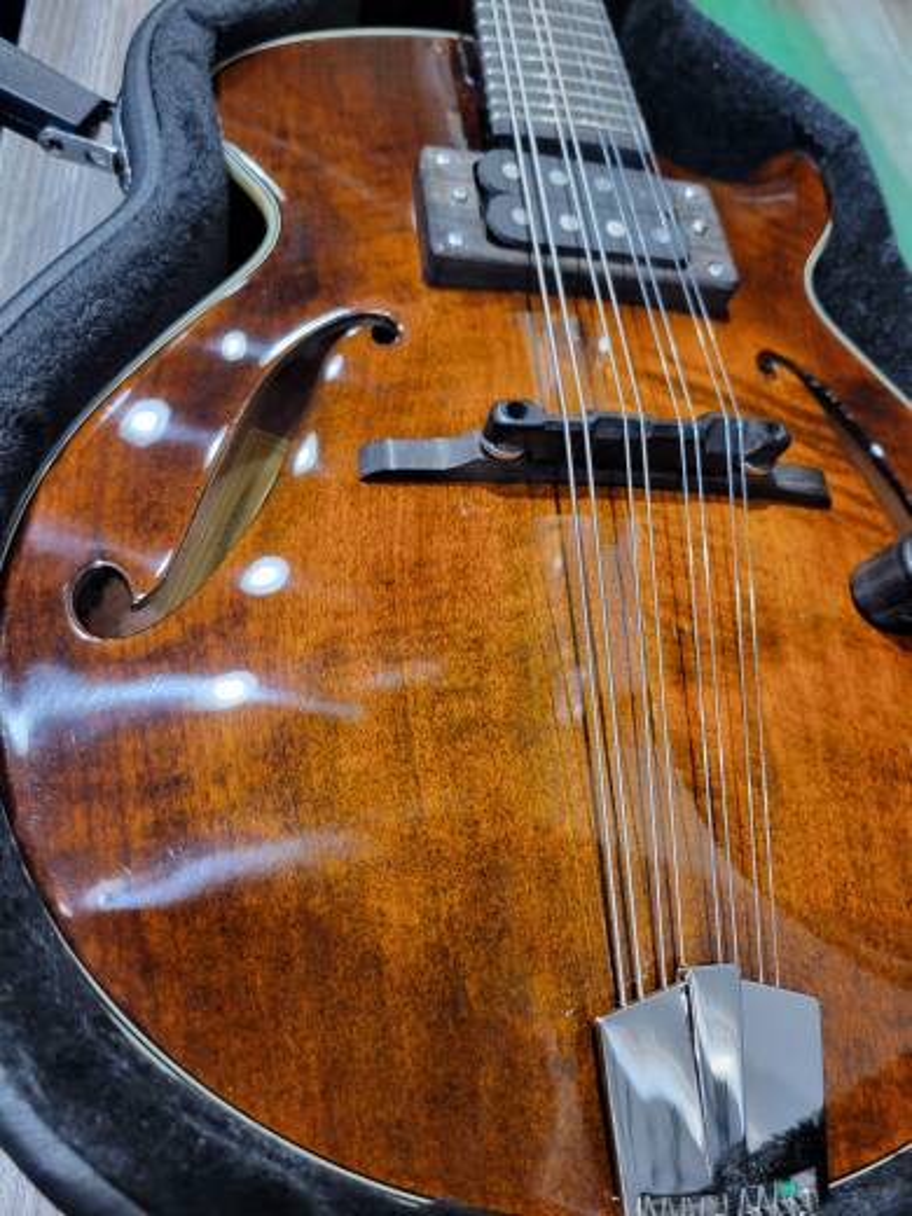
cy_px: 608
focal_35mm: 26
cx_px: 456
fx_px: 913
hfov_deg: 53.1
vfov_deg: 67.3
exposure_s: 1/40
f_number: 1.8
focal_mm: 5.4
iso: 160
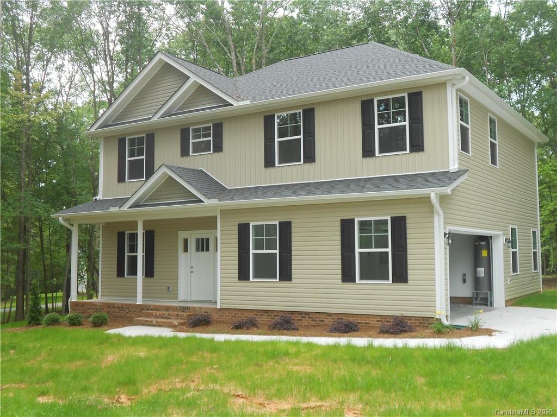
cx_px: 278
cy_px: 208
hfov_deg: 50.1
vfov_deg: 38.7
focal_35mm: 37
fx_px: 595
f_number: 3.9
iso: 80
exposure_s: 1/160
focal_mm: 6.7
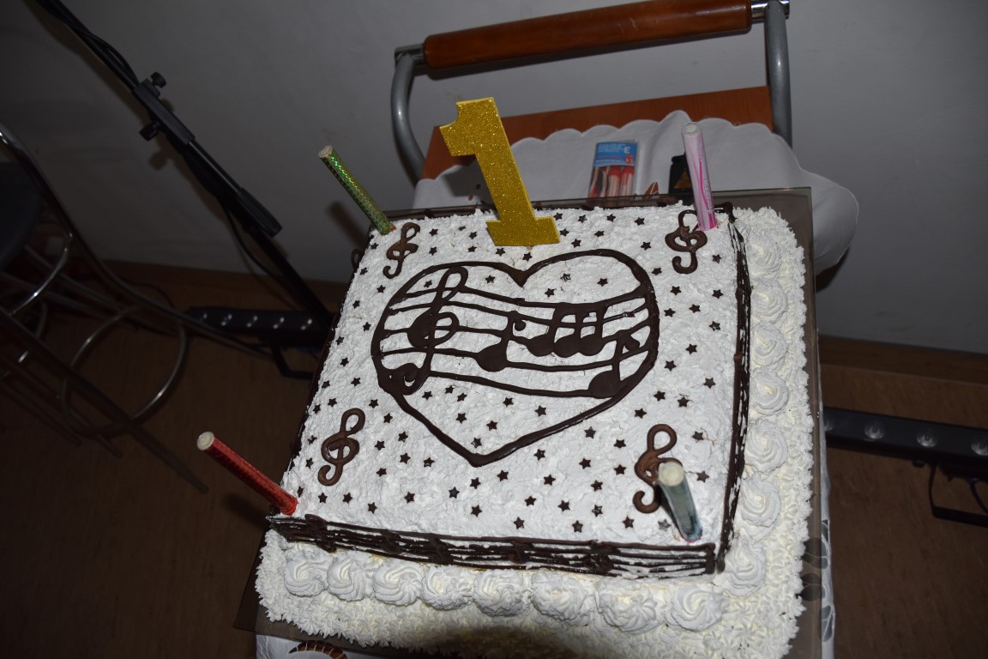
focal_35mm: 27
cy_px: 330
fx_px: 741
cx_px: 494
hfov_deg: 67.4
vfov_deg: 47.9
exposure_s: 1/100
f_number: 3.5
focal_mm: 18
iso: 450
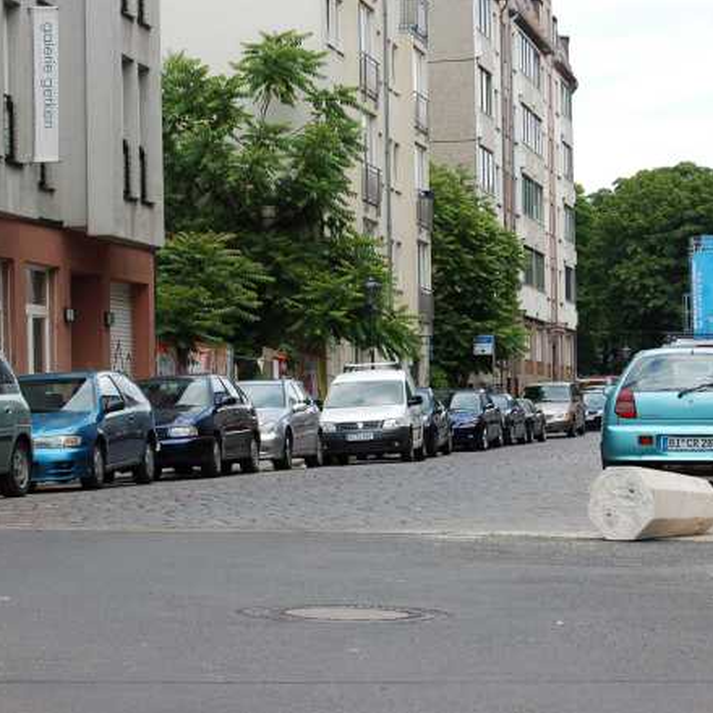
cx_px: 407
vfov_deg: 16.3
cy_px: 359
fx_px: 2485
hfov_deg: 16.3
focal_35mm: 107
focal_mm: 55
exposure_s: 1/200
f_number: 7.1
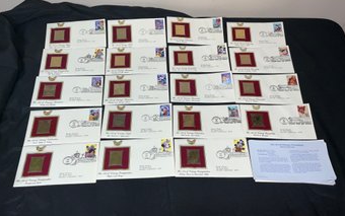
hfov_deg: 61.2
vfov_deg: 40.7
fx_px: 292
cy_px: 106
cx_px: 173
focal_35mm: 31
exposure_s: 1/60
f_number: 1.8
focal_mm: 3
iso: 25
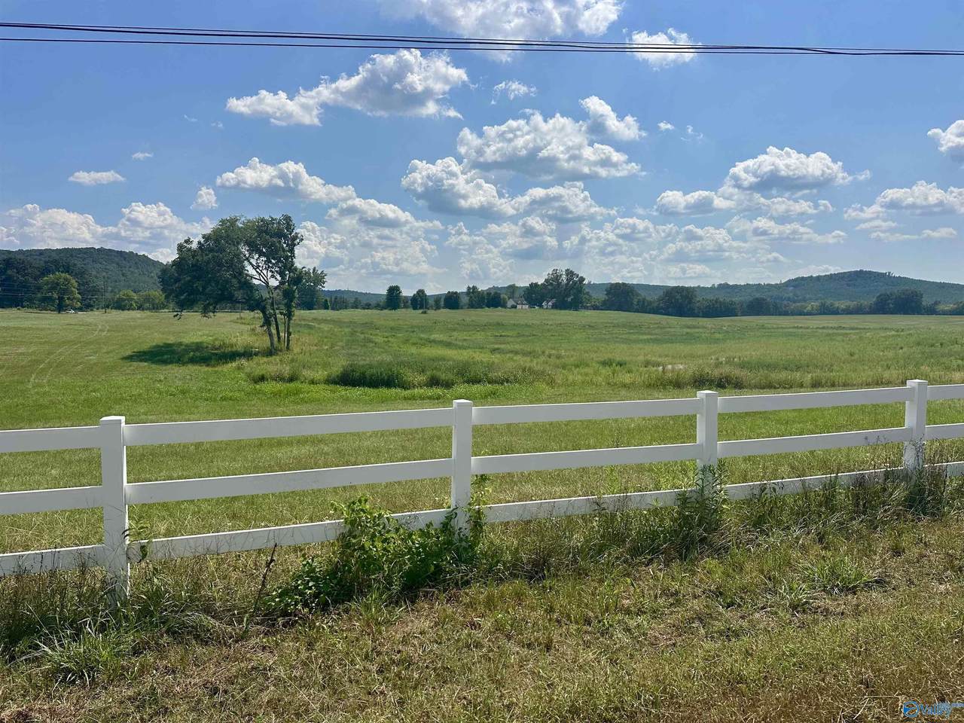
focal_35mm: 24
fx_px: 668
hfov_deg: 71.6
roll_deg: -1.2
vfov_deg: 56.8
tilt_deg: -4.0
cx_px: 482
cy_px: 362
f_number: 1.78
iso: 80
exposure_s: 1/9709
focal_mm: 6.86
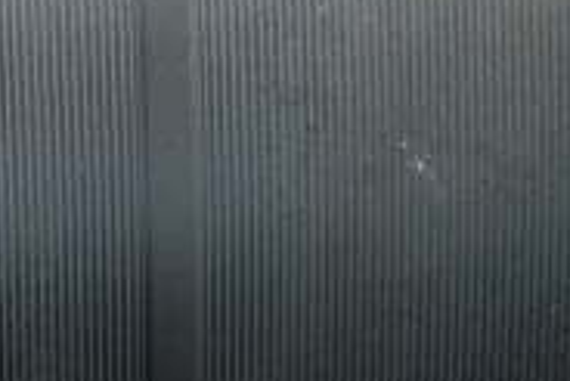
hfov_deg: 9.9
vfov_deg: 6.6
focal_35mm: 200
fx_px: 3169
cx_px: -339
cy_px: -420
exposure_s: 1/200
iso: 400
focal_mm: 24
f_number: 6.3
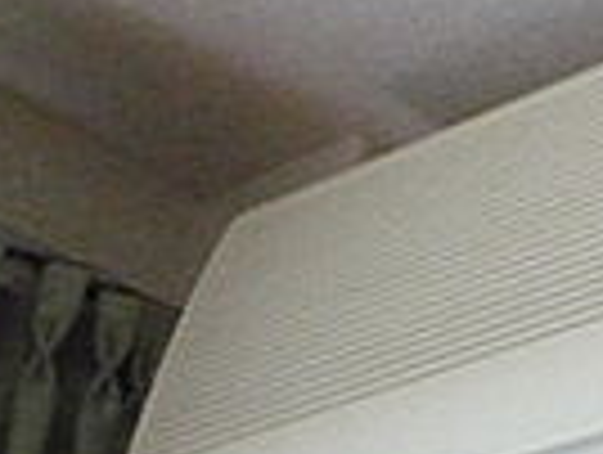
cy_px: 270
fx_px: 2077
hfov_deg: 14.3
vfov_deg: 12.5
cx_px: 1130
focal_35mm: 119
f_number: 2.8
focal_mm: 4.4
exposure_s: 1/320
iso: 800
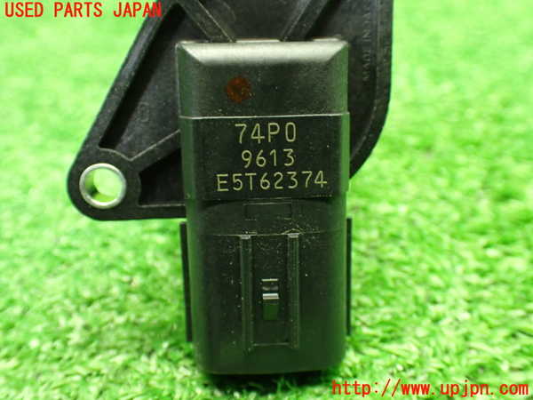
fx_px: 554
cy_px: 200
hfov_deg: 51.4
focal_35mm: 36
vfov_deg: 39.7
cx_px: 266
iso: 800
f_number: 2.5
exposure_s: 1/40
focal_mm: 6.37
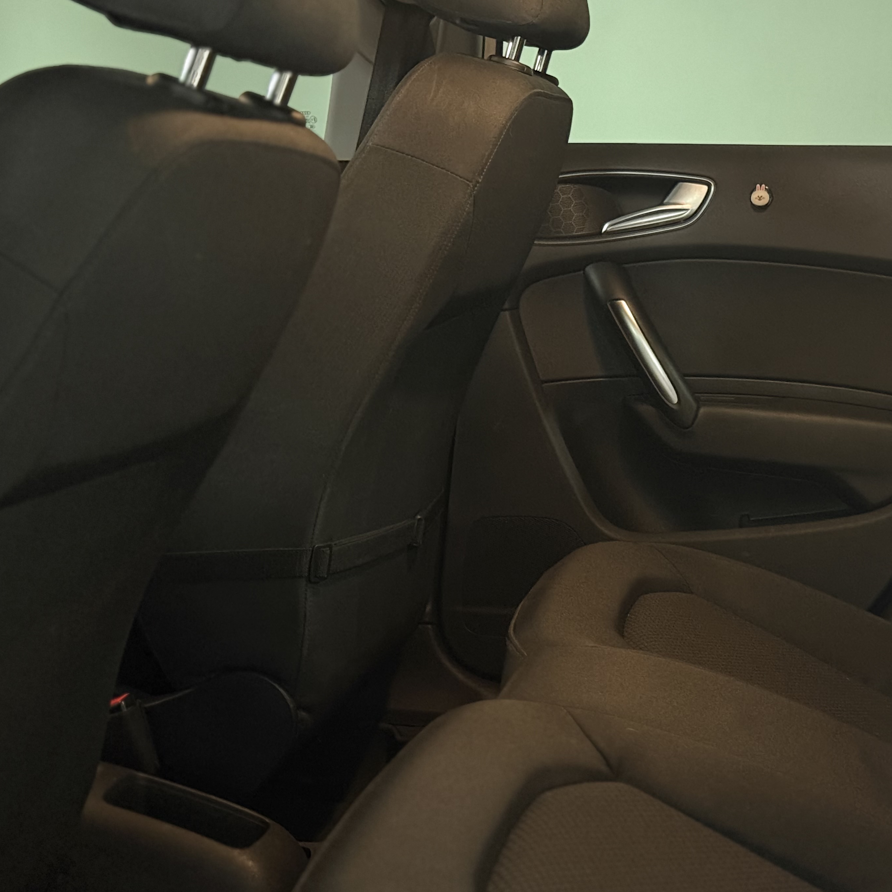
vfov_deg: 27.3
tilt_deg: -7.9
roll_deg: -2.9
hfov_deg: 27.1
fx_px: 1837
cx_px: 606
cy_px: 465
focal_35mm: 63
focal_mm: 6.76
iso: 1250
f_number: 1.78
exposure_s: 1/15
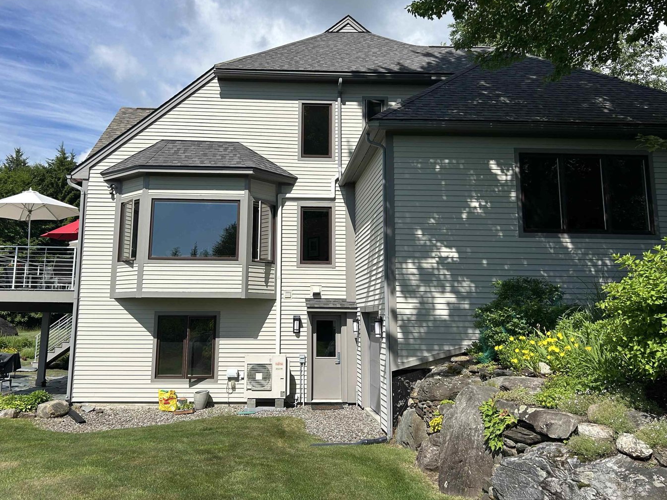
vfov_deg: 45.2
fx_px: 597
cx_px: 294
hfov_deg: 58.2
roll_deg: +0.2
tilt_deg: +10.4
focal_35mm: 31
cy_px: 203
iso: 50
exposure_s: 1/5076
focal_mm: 5.7
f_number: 1.5
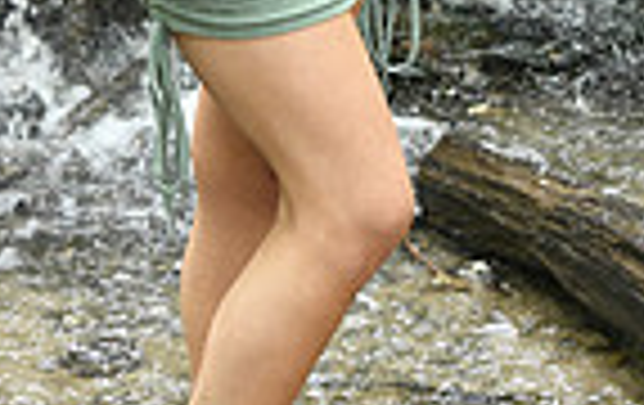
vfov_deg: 7.9
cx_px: 259
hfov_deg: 12.7
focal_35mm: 165
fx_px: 2902
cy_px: -158
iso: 1600
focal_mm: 40
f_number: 3.5
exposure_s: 1/500
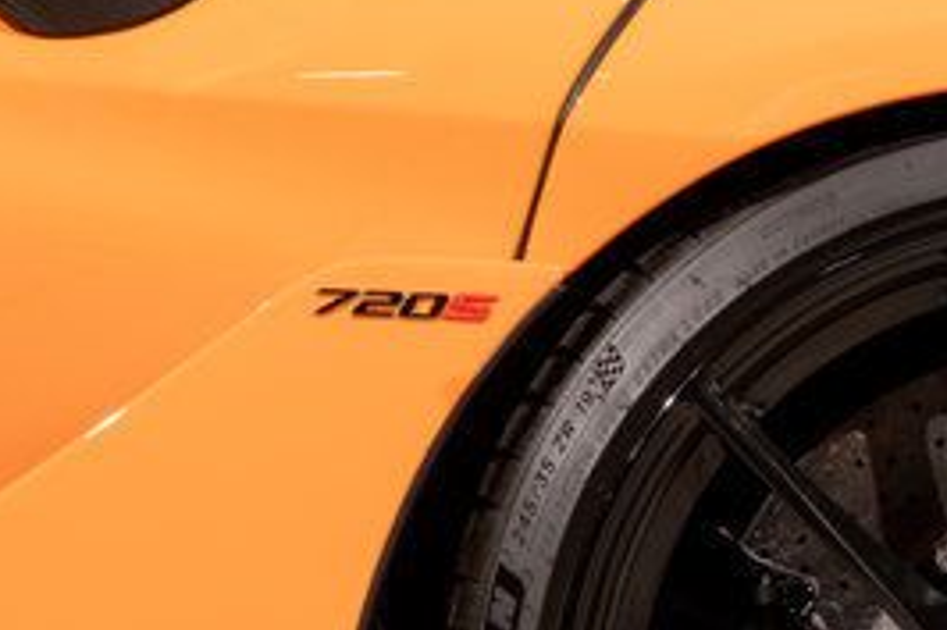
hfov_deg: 13.2
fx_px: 4048
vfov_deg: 8.9
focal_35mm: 154
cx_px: 844
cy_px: 425
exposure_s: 1/50
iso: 320
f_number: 11
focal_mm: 40
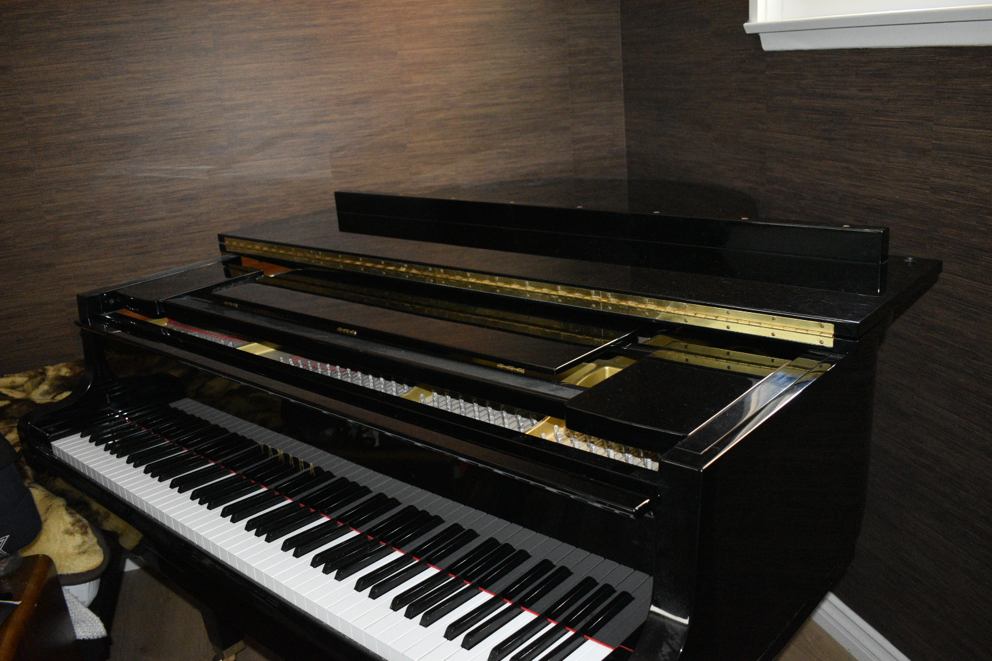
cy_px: 330
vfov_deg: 43.6
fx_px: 827
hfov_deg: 61.9
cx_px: 496
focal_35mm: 30
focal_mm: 20
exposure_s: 1/60
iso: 3600
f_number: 3.8
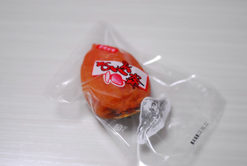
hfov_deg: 27.0
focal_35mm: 75
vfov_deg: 18.2
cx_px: 124
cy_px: 83
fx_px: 515
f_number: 1.8
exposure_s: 1/160
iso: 800
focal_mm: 50
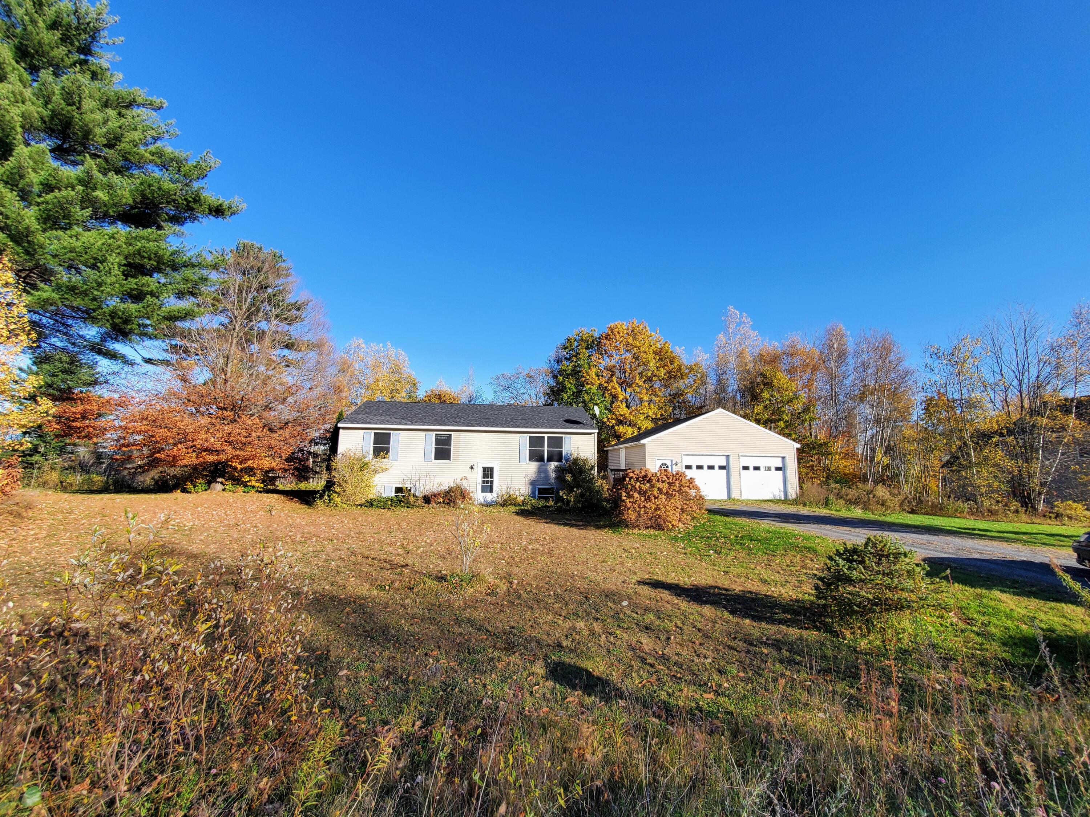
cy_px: 408
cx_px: 545
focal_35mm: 13
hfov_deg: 106.2
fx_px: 409
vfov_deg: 89.9
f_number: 2.2
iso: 50
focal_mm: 1.8
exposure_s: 1/594
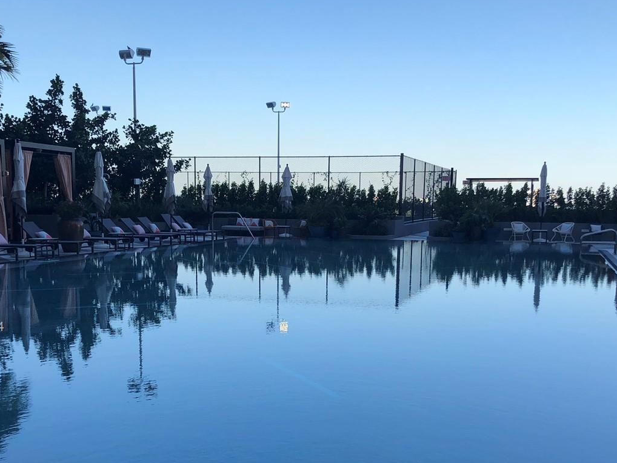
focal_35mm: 44
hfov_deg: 42.9
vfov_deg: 32.5
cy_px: 328
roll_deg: -0.3
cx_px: 295
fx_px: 784
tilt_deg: -10.0
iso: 20
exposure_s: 1/1143
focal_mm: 3.99
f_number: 1.8
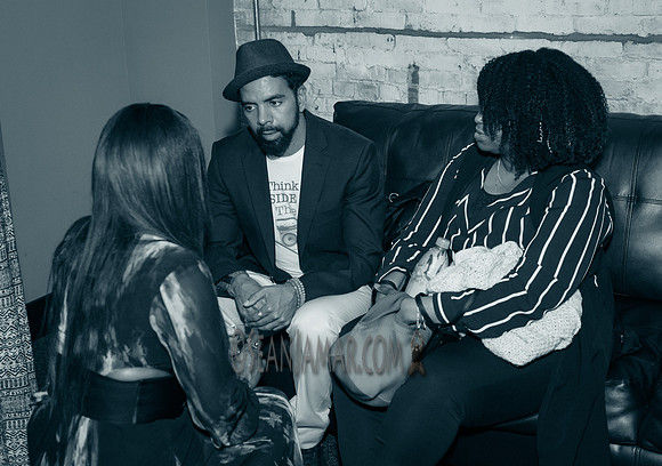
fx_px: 995
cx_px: 318
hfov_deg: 36.8
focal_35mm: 53
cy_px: 194
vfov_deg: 26.3
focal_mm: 44
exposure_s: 1/1000
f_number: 3.2
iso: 1600
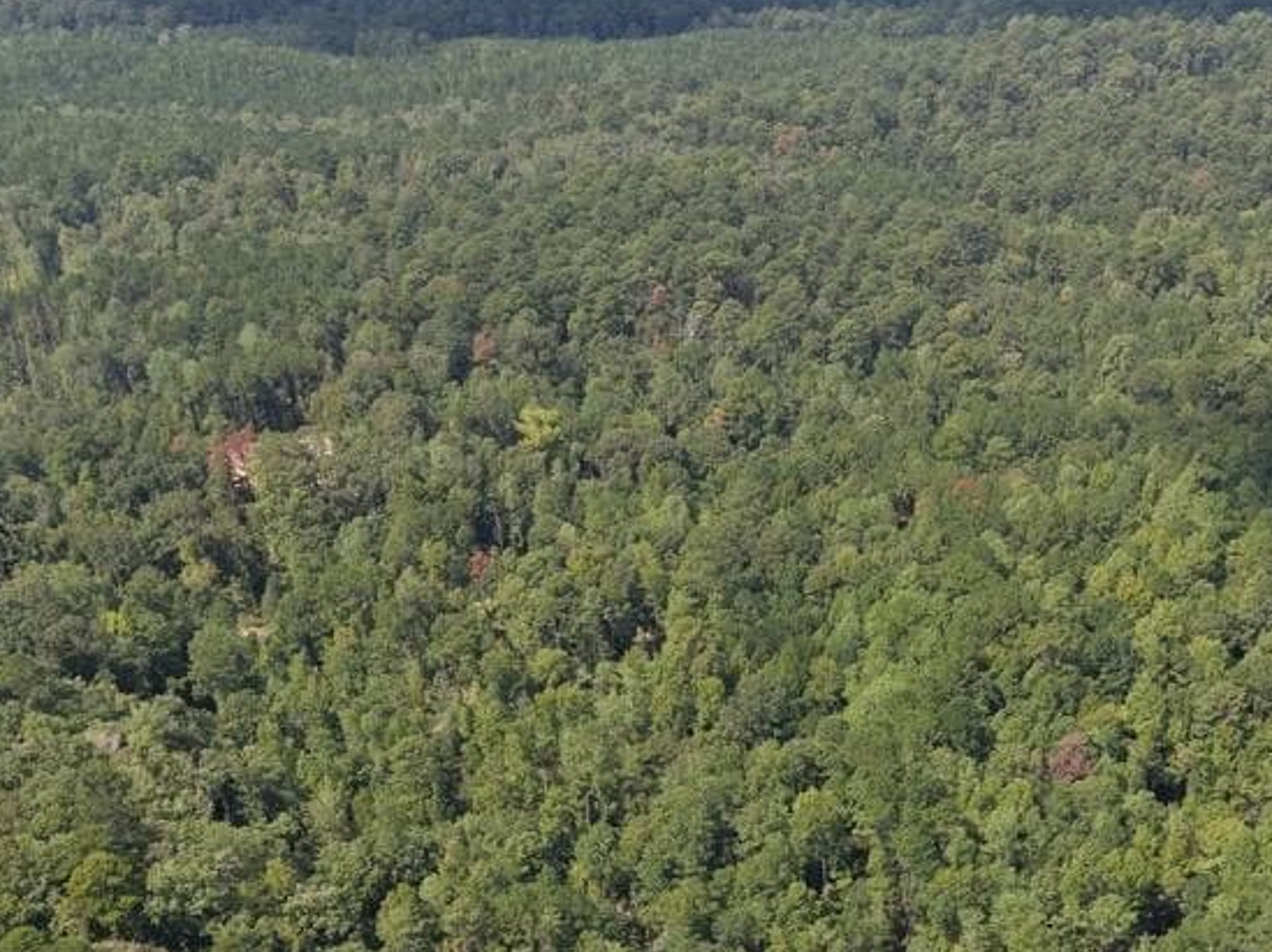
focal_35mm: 56
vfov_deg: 24.4
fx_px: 2056
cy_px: 1045
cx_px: 873
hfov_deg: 34.0
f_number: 1.8
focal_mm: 8.7
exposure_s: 1/2000
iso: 120
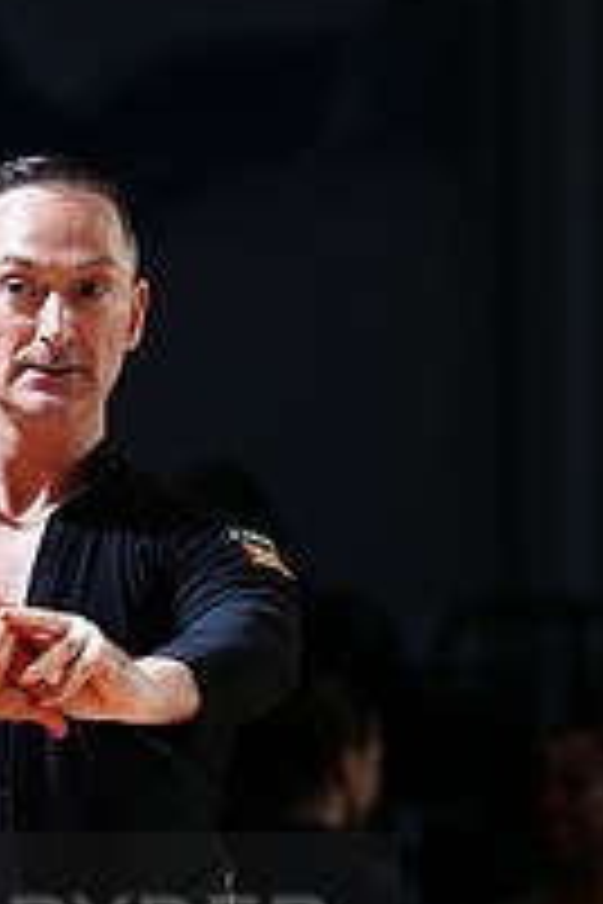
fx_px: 14496
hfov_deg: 2.4
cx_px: -218
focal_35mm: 577
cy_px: 985
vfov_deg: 3.6
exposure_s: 1/320
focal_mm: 200
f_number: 4
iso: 2500
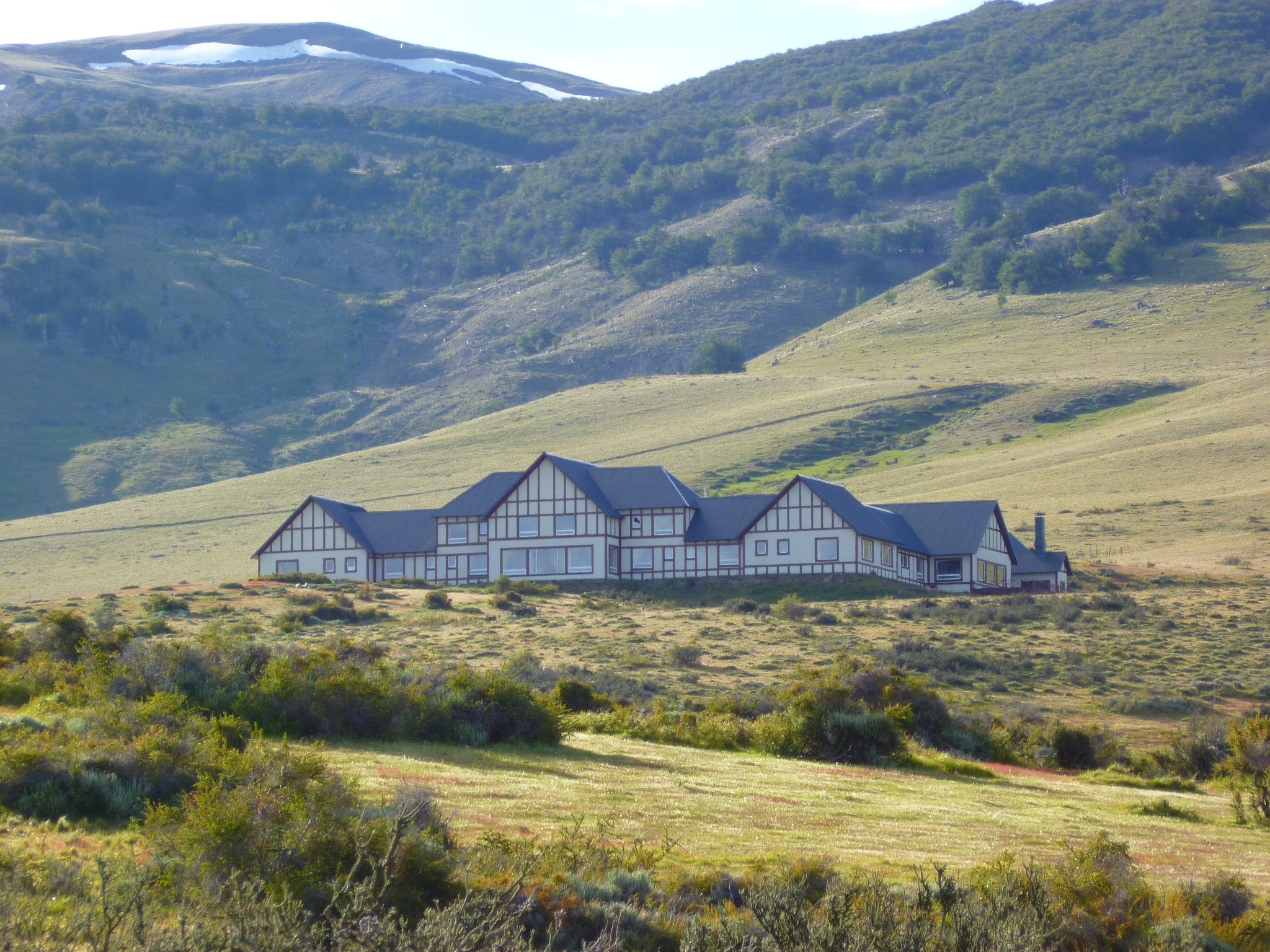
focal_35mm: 224
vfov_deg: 6.6
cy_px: 476
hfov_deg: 8.8
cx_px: 635
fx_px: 8218
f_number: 5.9
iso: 100
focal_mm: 40
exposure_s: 1/125
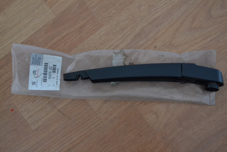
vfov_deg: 26.5
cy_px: 76
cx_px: 114
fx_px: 322
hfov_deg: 38.9
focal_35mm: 51
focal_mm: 34
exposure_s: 1/25
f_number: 5
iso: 3200
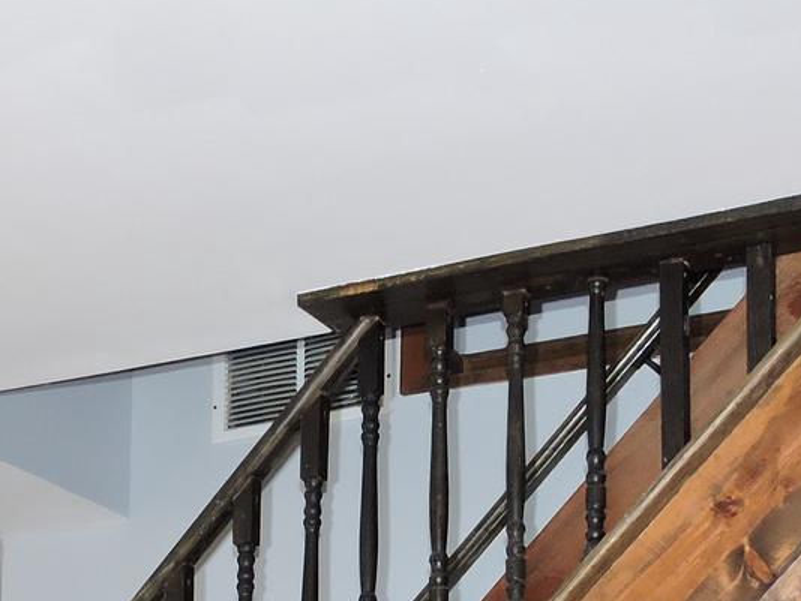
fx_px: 2130
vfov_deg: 15.0
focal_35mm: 92
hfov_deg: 20.8
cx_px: 72
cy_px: 877
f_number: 3.3
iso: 200
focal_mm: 4.3
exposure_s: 1/30
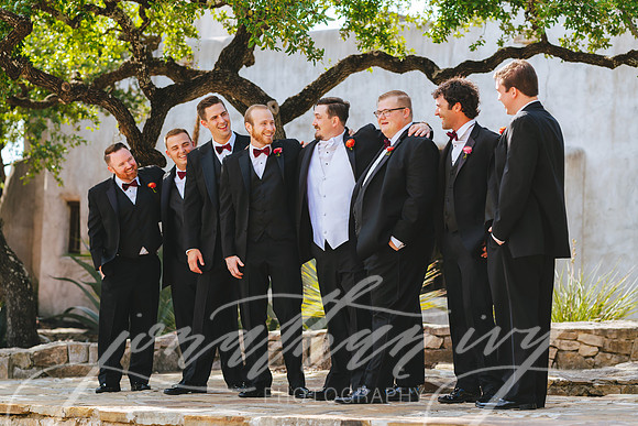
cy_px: 213
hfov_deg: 23.9
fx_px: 1507
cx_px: 319
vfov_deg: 16.1
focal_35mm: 85
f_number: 3.2
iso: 160
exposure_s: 1/640
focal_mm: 85
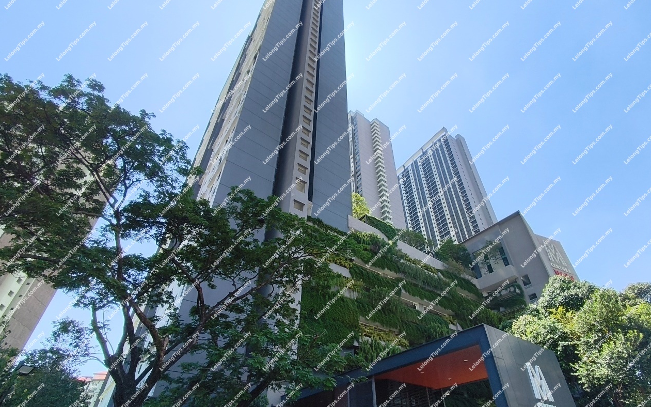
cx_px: 326
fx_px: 284
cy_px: 209
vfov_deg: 71.2
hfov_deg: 97.8
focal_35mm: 16
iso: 50
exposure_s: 1/1307
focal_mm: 1.65
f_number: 2.2
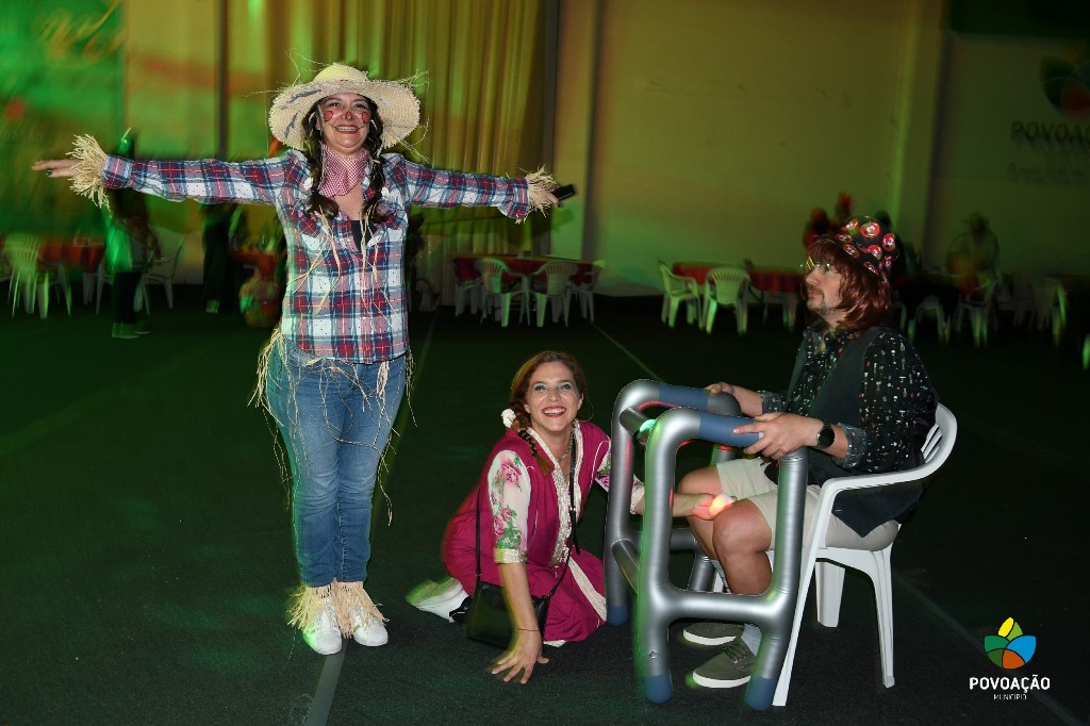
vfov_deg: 42.3
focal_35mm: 31
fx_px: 938
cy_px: 363
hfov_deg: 60.3
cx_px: 545
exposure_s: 1/25
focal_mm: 21
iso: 1000
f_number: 4
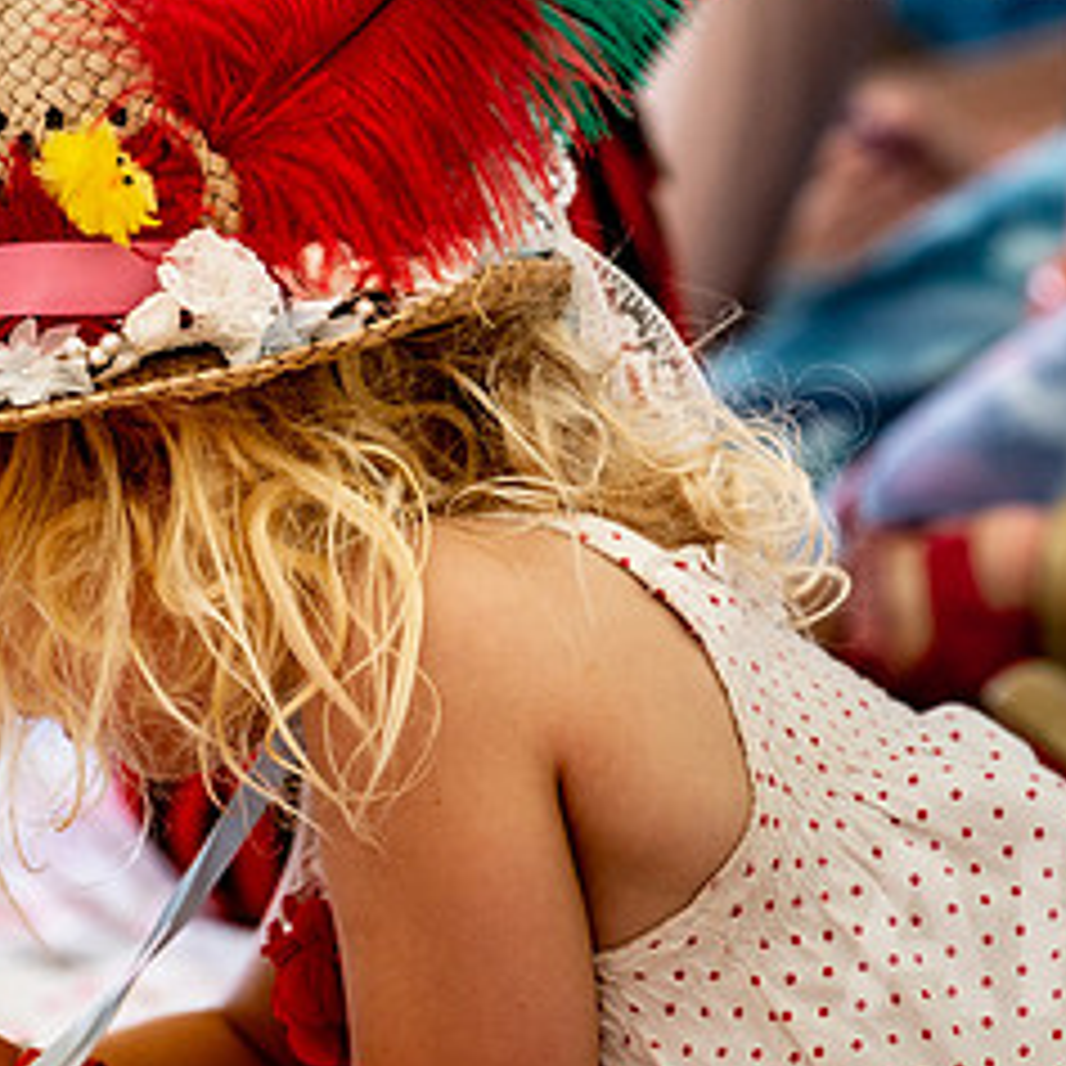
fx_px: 15156
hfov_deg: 4.0
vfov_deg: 4.0
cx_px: 182
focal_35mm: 435
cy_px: 450
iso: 140
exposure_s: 1/160
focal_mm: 200
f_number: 4.5
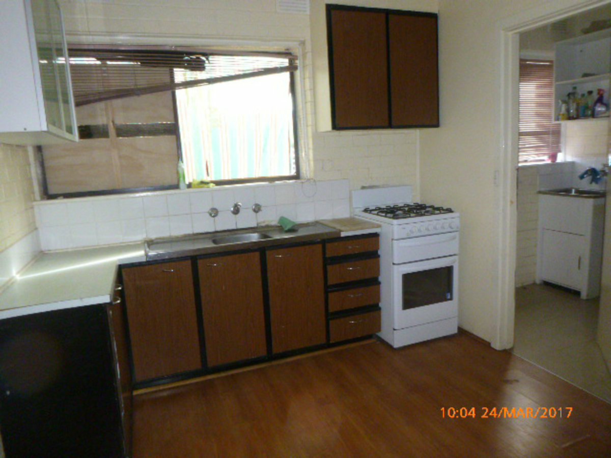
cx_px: 306
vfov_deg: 54.9
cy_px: 229
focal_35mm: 25
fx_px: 441
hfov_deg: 69.4
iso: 400
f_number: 3.9
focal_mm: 4.5
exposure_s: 1/60
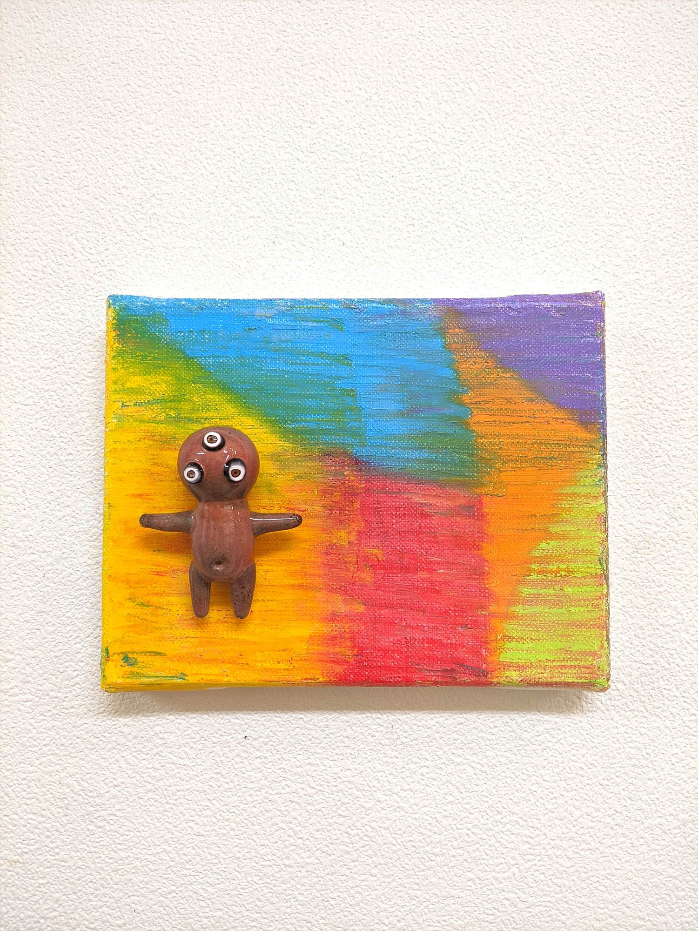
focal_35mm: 27
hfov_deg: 51.4
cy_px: 466
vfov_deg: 65.3
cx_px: 349
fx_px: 726
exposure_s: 1/59.9
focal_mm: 4.44
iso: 96
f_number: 1.8
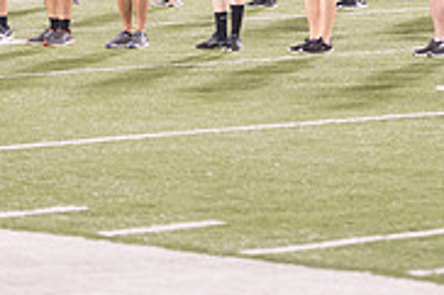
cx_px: 188
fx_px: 3857
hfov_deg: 6.6
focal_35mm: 313
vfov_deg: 4.4
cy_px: -138
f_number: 2.8
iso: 1000
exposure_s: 1/320
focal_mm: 98
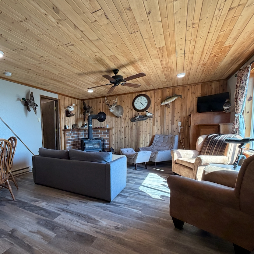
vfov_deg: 77.3
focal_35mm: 19
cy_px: 143
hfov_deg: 75.1
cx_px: 83
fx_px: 158
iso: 200
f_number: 2.2
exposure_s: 1/120
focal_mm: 2.22
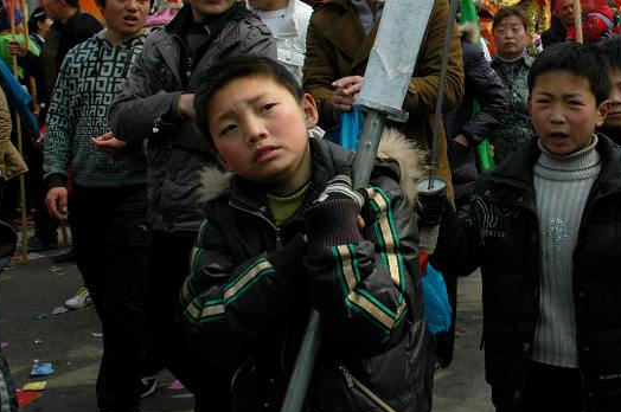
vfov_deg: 24.4
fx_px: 948
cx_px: 466
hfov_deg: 35.5
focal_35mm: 55
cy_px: 125
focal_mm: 24
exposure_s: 1/400
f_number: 10
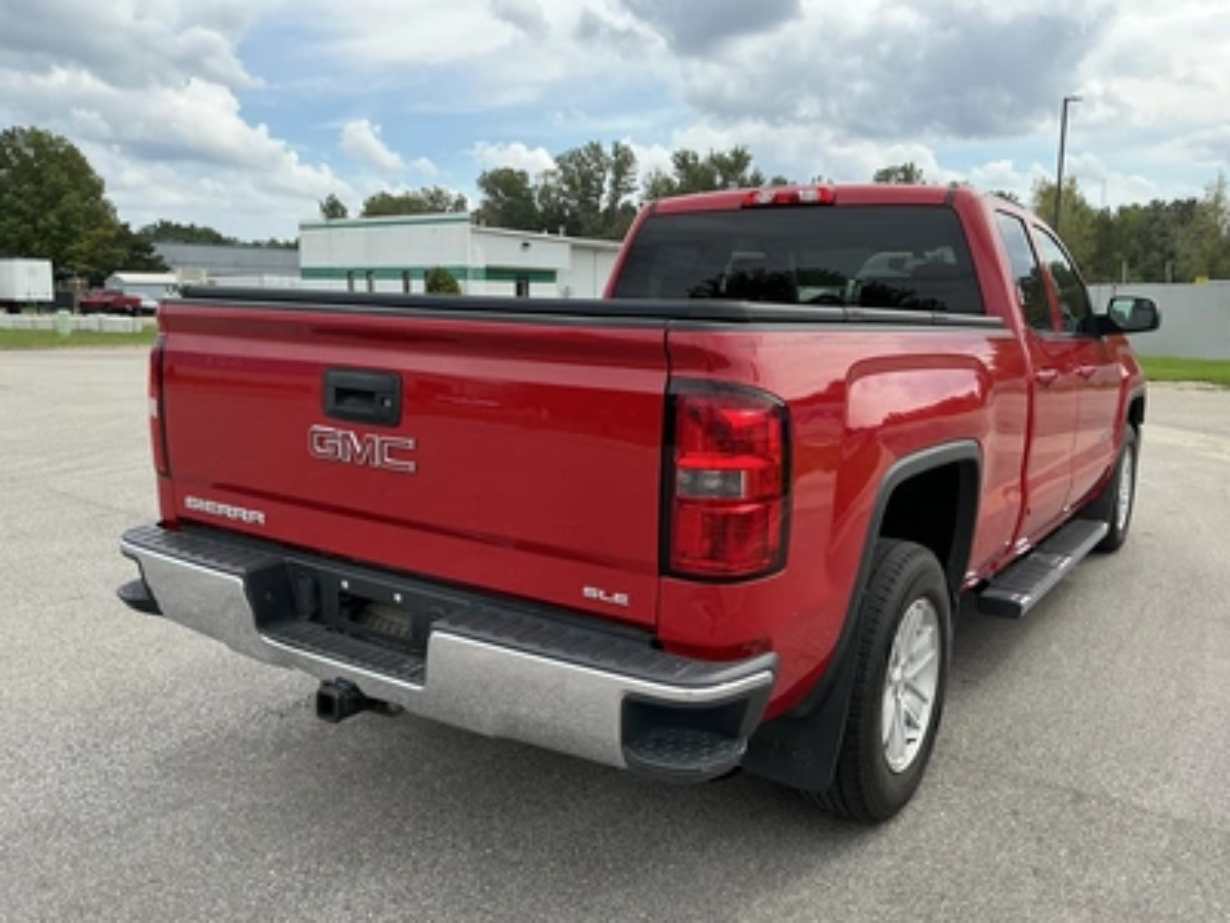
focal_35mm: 28
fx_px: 995
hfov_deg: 63.4
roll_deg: -0.3
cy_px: 462
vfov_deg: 49.7
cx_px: 615
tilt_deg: -6.9
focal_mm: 3
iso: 25
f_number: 1.8
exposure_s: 1/1195
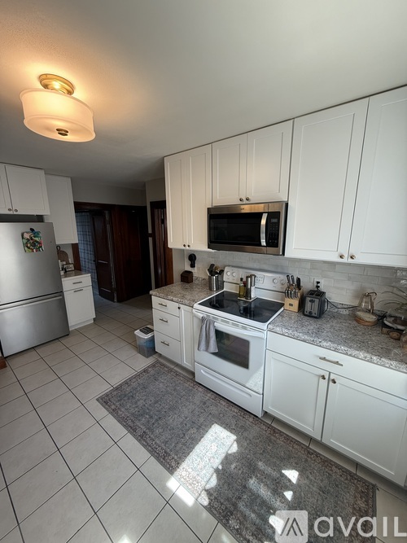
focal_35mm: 14
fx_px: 220
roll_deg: +0.5
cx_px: 204
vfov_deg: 102.1
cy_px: 272
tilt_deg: -11.8
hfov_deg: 85.7
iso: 125
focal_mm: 2.22
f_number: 2.2
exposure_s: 1/120
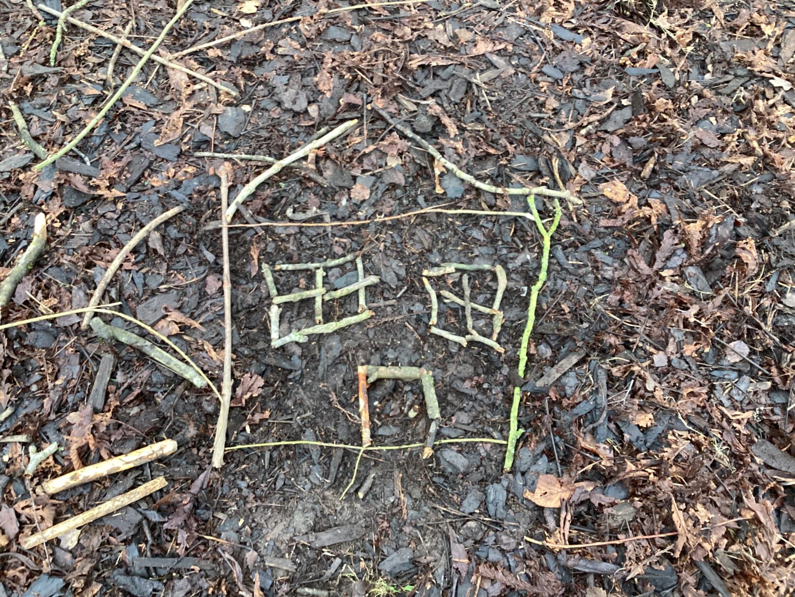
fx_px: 712
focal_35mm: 31
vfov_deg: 45.4
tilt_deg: -61.7
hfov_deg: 58.4
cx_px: 398
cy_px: 298
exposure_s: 1/60
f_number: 2.4
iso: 250
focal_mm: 3.3
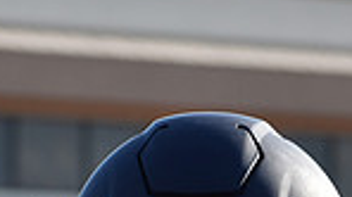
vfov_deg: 2.0
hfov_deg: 3.7
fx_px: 5466
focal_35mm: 586
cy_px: 636
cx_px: 196
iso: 400
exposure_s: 1/1600
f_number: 6.3
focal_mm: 95
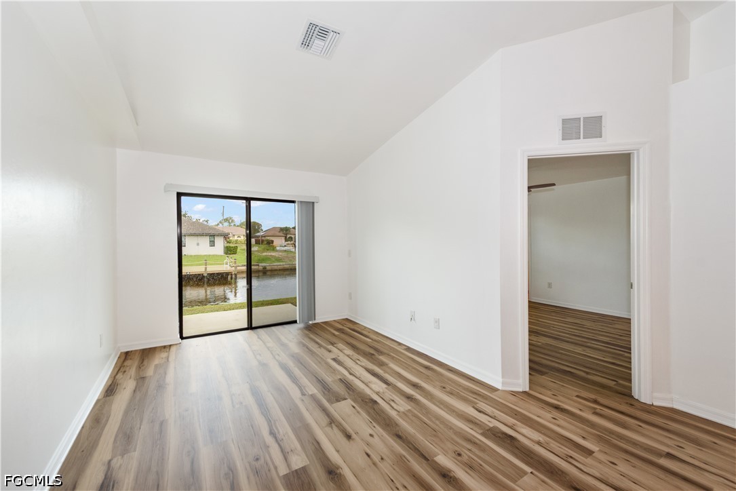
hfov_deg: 104.2
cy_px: 246
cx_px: 368
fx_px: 286
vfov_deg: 81.2
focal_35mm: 14
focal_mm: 14
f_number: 6.3
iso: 250
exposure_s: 1/125
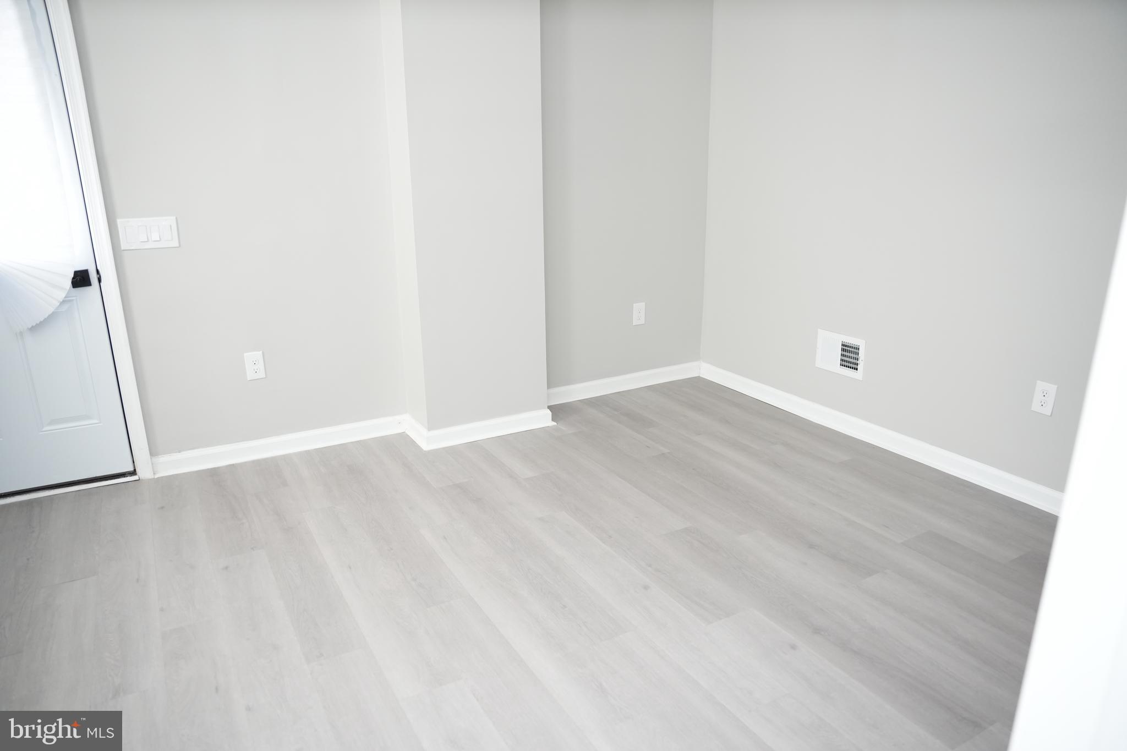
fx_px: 751
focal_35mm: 24
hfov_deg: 73.7
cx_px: 564
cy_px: 376
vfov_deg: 53.1
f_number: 2.8
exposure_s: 1/250
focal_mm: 24
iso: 2000
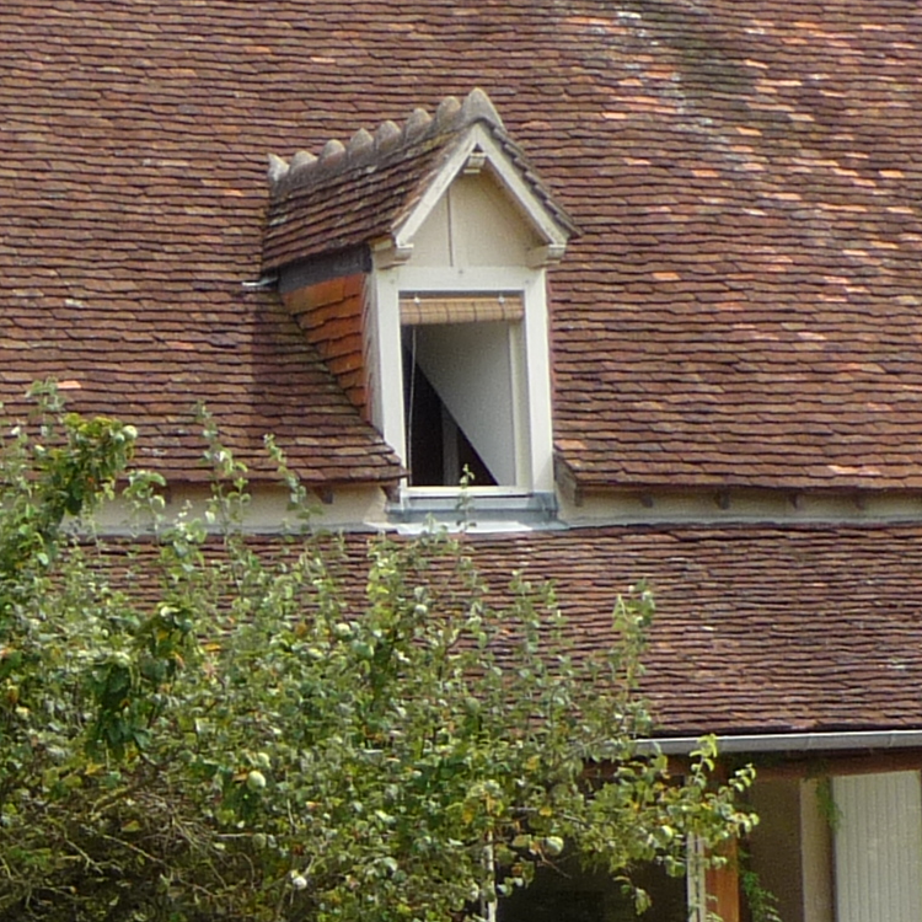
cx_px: -701
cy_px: 792
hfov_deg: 10.2
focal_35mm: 163
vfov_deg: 10.7
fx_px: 4912
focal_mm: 6.7
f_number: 3.9
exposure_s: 1/400
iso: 100
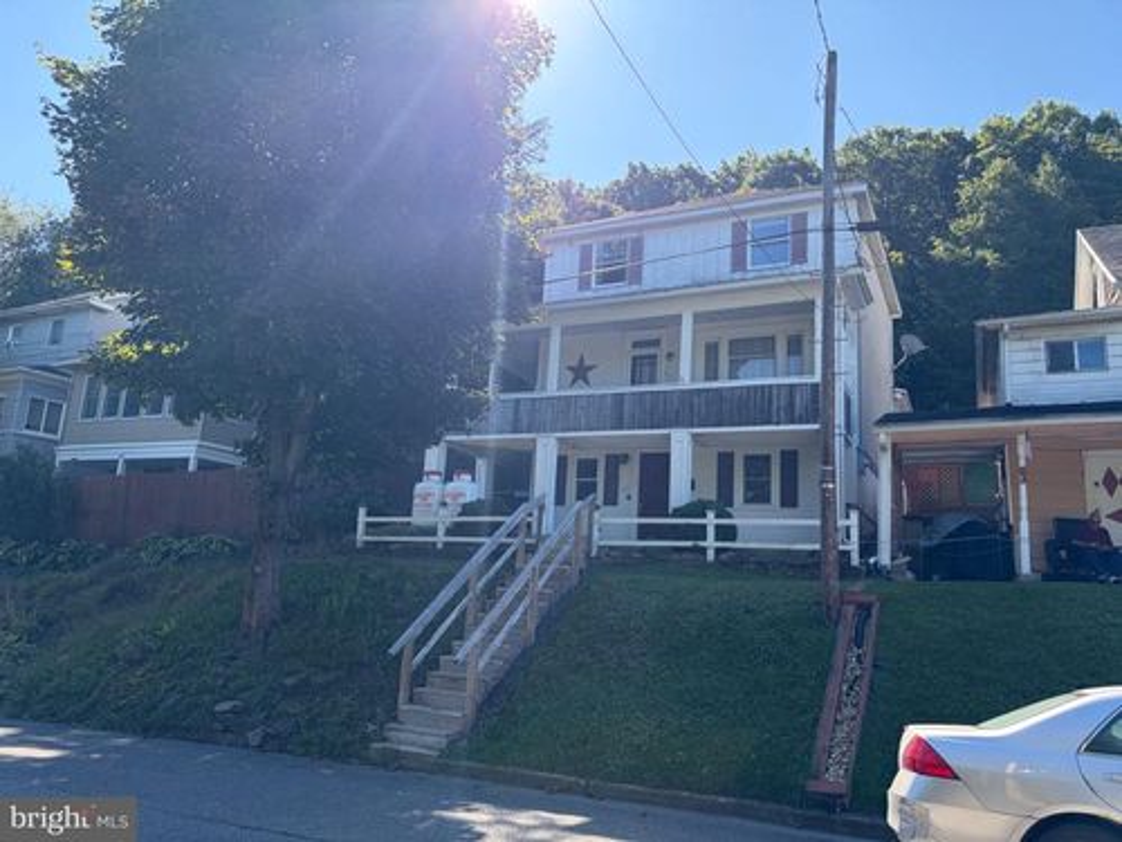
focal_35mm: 26
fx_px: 843
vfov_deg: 53.1
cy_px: 421
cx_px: 561
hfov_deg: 67.3
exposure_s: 1/987
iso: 64
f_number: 1.6
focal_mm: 5.96
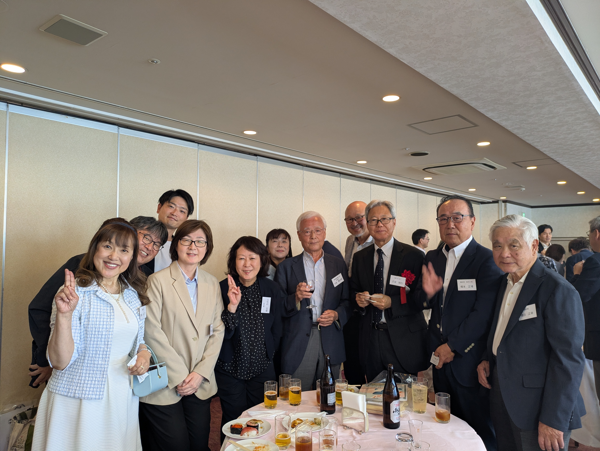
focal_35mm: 25
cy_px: 226
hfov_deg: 69.4
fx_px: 434
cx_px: 300
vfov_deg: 54.9
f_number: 1.89
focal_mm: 5.43
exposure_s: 1/50
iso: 123
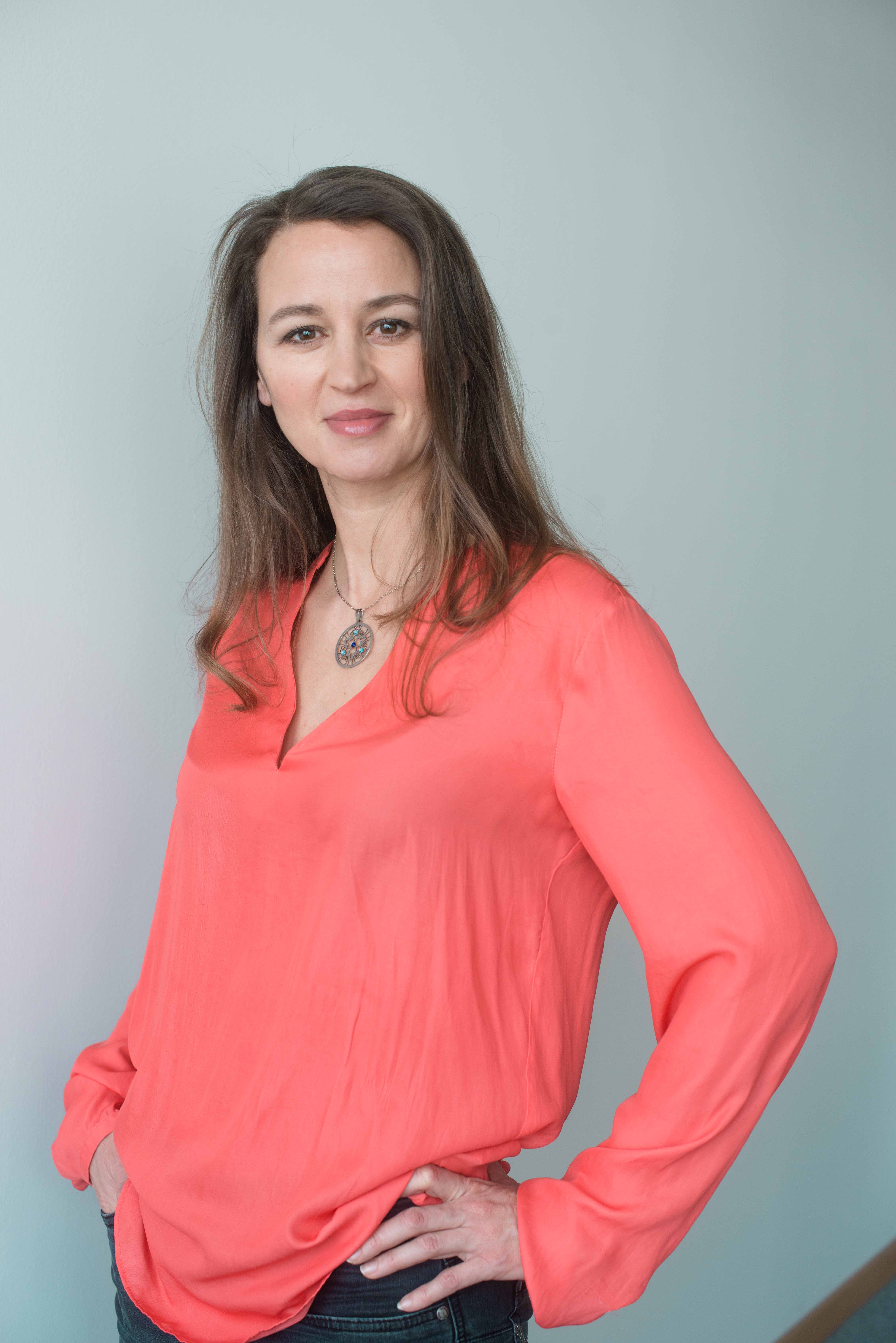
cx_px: 448
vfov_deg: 39.6
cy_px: 672
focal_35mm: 50
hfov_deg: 27.0
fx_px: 1865
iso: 400
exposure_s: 1/125
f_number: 4.5
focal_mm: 50
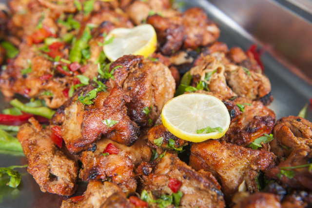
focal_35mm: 50
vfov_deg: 27.0
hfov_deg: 39.6
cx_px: 156
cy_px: 104
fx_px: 433
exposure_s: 1/125
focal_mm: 50
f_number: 7.1
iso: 200
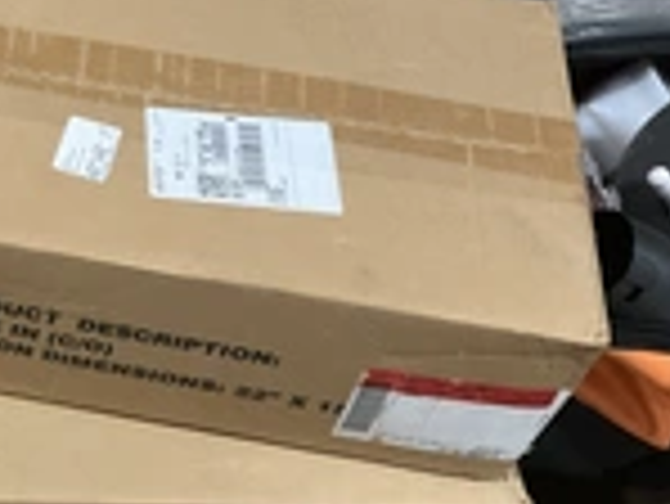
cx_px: -153
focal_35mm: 78
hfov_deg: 22.8
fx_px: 1511
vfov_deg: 18.9
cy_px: 225
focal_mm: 3
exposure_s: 1/30
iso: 250
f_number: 1.8
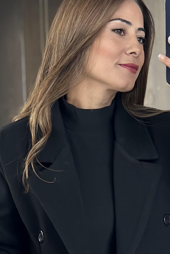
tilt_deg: -18.2
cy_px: 258
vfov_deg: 14.4
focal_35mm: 140
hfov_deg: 9.8
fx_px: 991
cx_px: 110
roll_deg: +2.4
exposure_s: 1/56
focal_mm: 6.86
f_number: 1.78
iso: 400
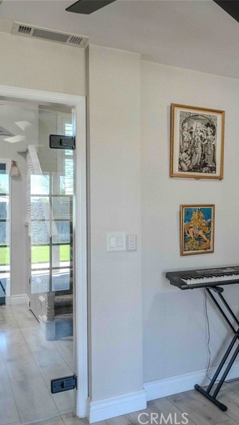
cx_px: 277
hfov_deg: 27.8
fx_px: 428
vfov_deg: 52.8
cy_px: 213
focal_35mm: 38
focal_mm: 16
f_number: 9
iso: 100
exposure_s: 1/160
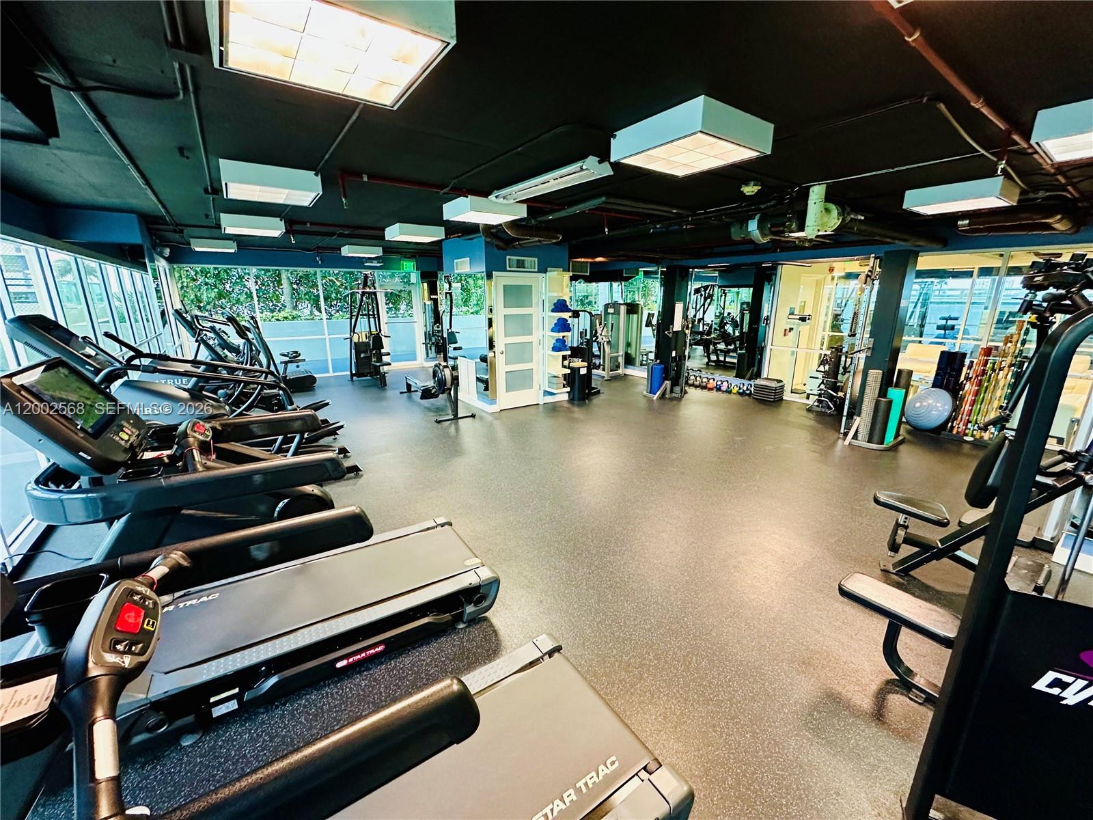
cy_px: 410
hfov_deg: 102.1
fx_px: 442
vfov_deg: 85.7
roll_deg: +0.0
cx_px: 546
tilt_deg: -14.8
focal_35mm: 14
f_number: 2.2
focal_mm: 2.22
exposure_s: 1/60
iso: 640
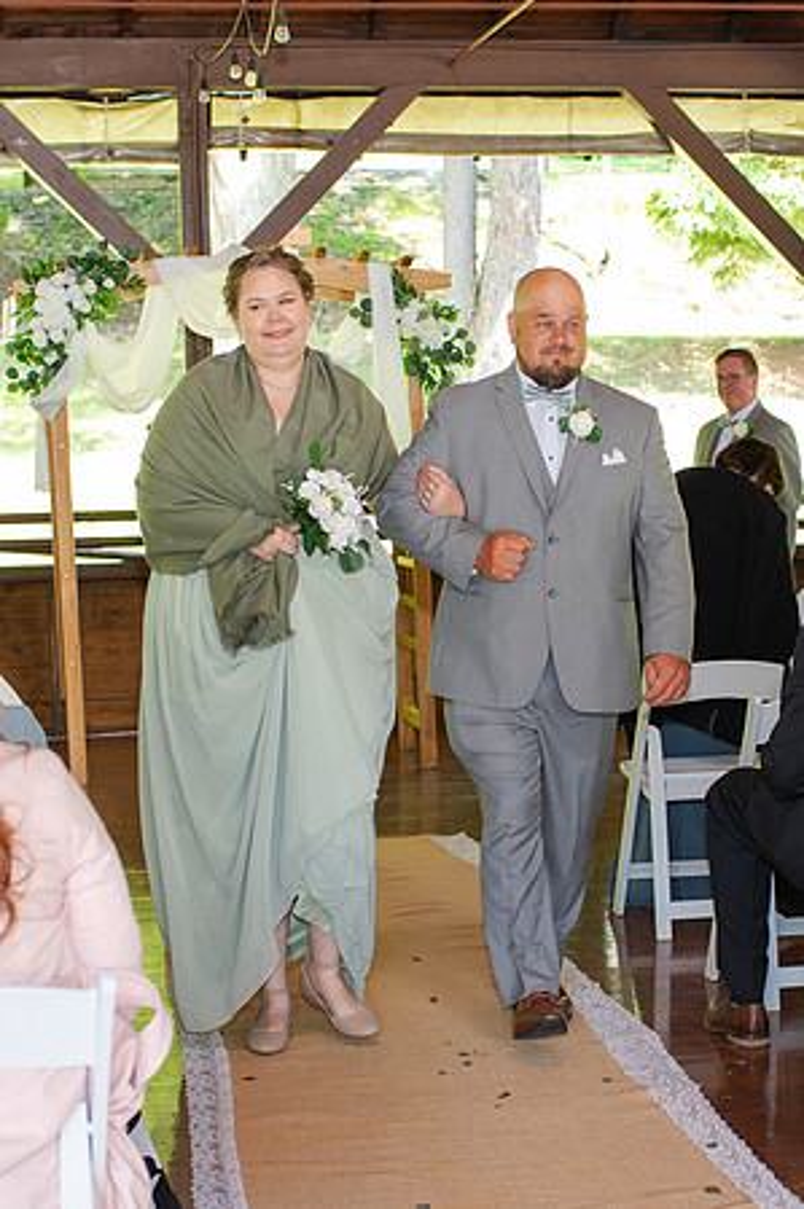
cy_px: 763
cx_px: 505
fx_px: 2466
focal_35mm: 73
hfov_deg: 18.5
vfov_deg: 27.5
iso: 500
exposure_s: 1/200
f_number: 3.2
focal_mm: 35
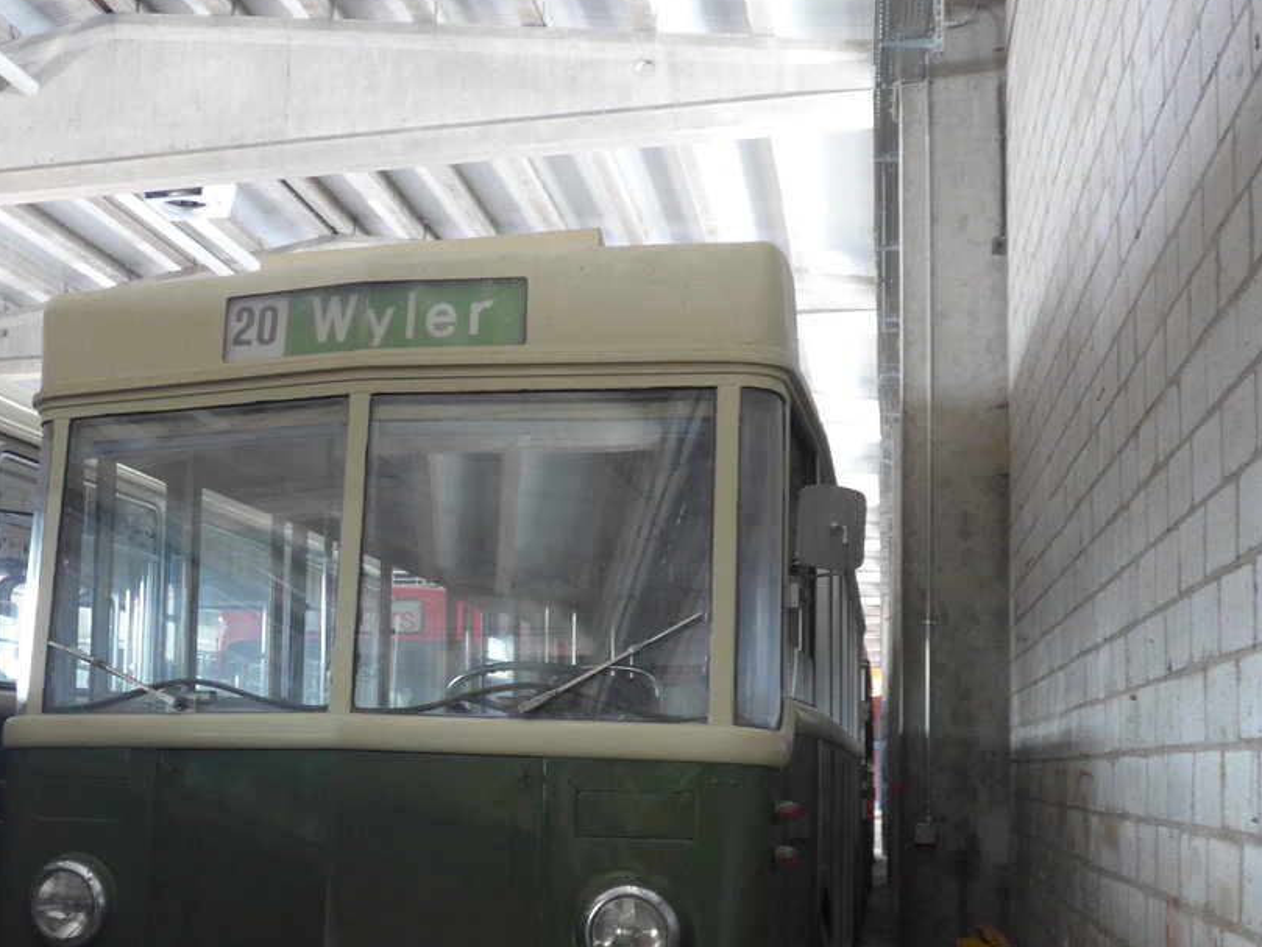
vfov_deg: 33.1
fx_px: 1568
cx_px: 381
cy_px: 679
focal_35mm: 43
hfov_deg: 43.0
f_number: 2
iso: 400
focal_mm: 6
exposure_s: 1/40
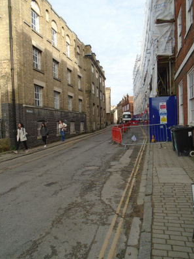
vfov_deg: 65.3
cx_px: 96
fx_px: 202
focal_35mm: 27
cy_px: 133
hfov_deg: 51.4
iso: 100
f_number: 3.2
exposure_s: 1/320
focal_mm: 4.6
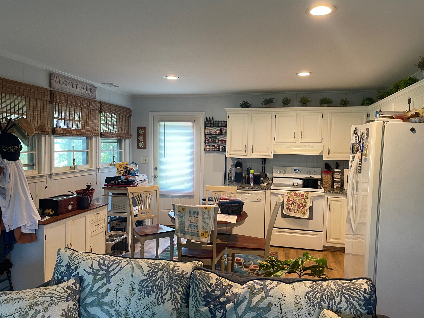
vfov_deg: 53.1
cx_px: 212
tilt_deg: -2.2
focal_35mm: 26
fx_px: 318
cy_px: 159
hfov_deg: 67.3
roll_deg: -0.3
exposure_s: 1/60
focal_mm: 4.2
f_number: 1.6
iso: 200
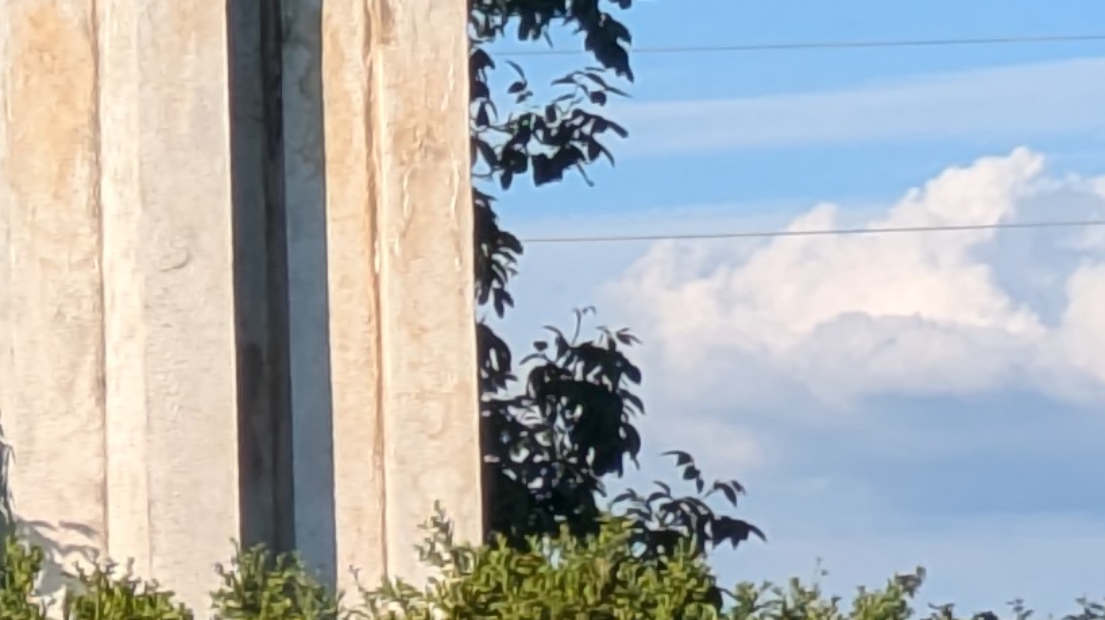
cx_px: 120
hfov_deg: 6.9
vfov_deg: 3.8
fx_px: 9197
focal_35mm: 314
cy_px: -584
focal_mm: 5.43
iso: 49
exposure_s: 1/1905
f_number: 1.89
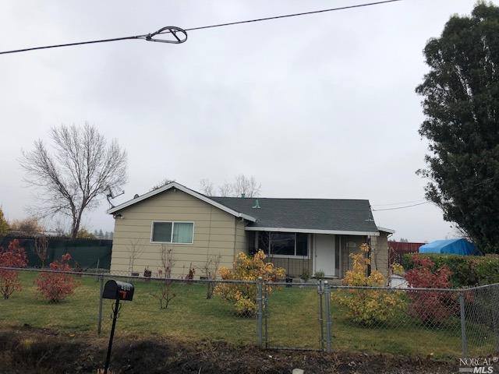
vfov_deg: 49.7
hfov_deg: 63.4
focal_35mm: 28
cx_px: 250
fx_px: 404
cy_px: 187
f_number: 1.8
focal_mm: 3.99
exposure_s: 1/1000
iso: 20
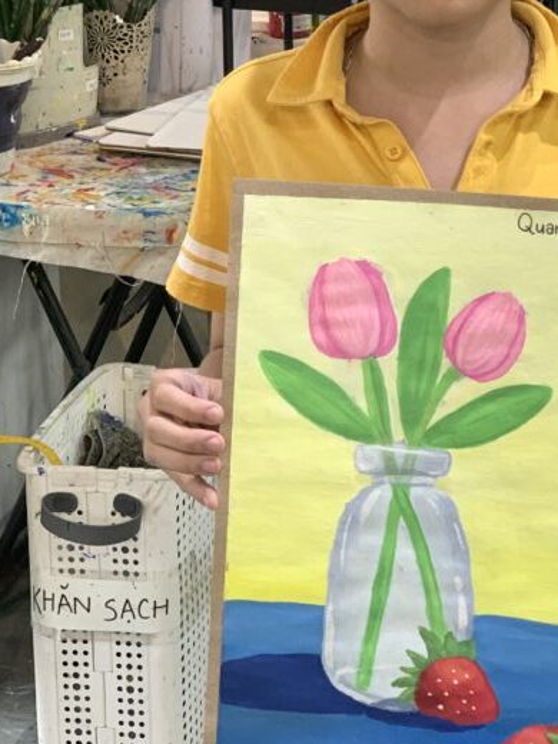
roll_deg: -1.1
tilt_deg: -17.7
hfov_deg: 14.7
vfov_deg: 19.6
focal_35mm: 100
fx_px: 2149
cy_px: 290
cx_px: 469
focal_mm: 6
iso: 125
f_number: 2.4
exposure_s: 1/67
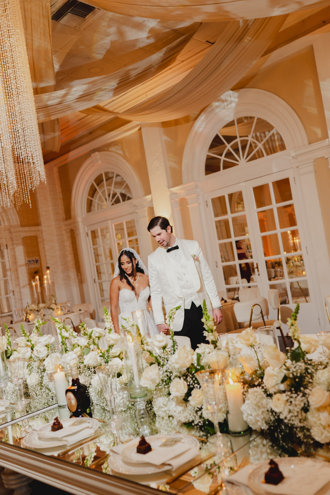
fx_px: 481
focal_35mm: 35
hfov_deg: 37.9
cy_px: 248
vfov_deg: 54.4
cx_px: 165
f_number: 2.8
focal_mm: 35
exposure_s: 1/100
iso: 1000
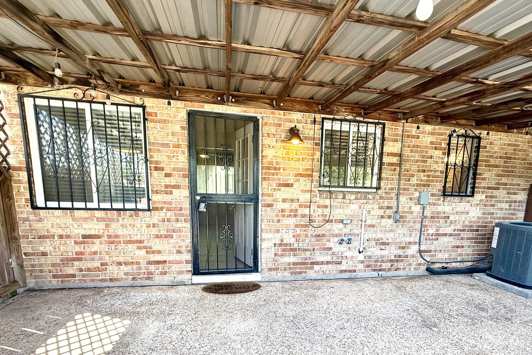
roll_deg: -2.0
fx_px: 296
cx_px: 293
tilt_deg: -9.0
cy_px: 247
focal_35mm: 20
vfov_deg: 59.9
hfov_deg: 83.7
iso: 80
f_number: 2.2
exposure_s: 1/120
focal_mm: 2.22
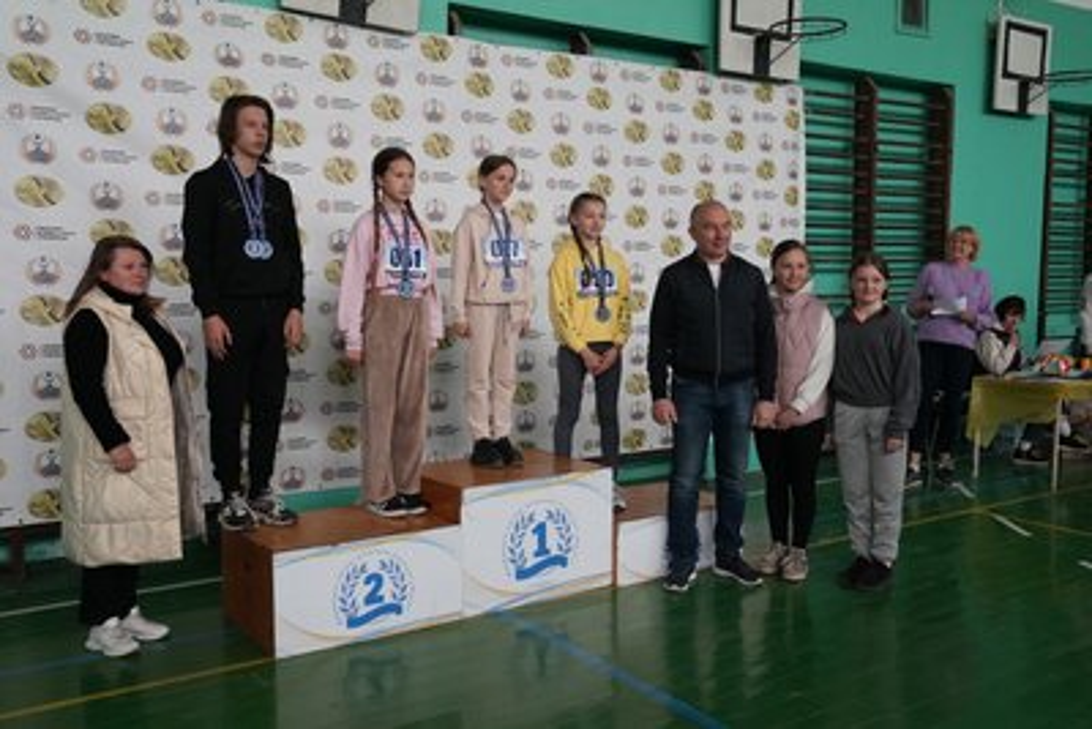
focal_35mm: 34
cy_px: 364
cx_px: 546
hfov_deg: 55.8
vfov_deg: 38.9
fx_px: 1032
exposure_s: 1/320
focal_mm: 34
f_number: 5
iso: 6400
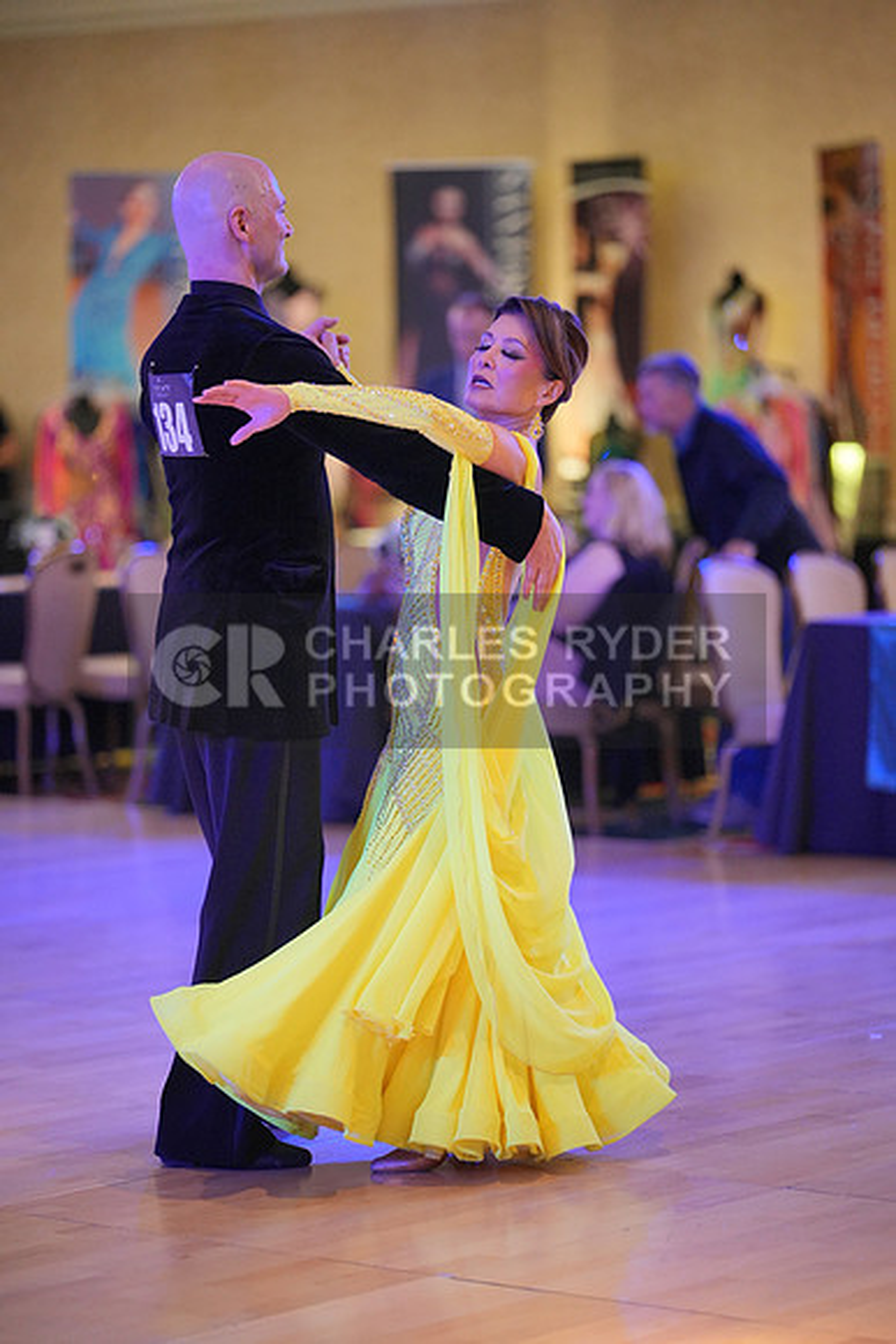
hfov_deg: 11.7
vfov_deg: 17.5
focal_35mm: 117
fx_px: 4365
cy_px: 672
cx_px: 448
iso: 4000
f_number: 2
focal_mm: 117
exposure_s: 1/500
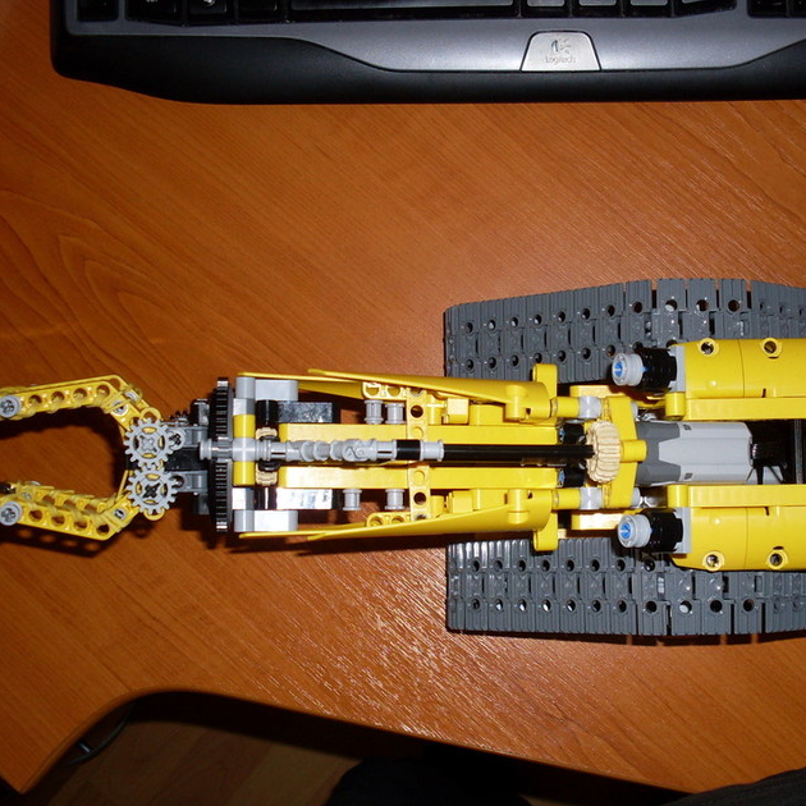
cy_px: 420
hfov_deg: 35.1
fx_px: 1264
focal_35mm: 48
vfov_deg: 35.3
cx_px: 521
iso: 100
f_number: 2.8
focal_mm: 6.3
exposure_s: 1/45
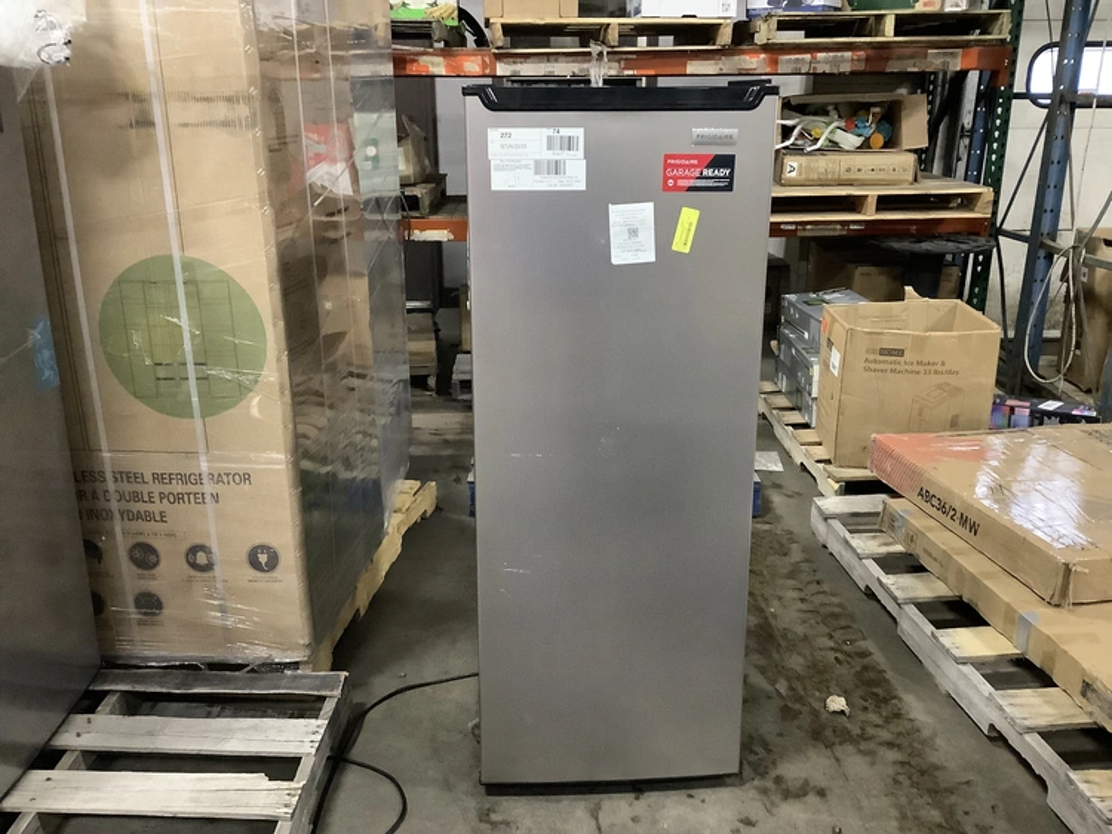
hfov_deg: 58.3
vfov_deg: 45.5
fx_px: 996
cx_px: 556
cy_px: 417
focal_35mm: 31
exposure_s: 1/30
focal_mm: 3.3
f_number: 2.4
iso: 400
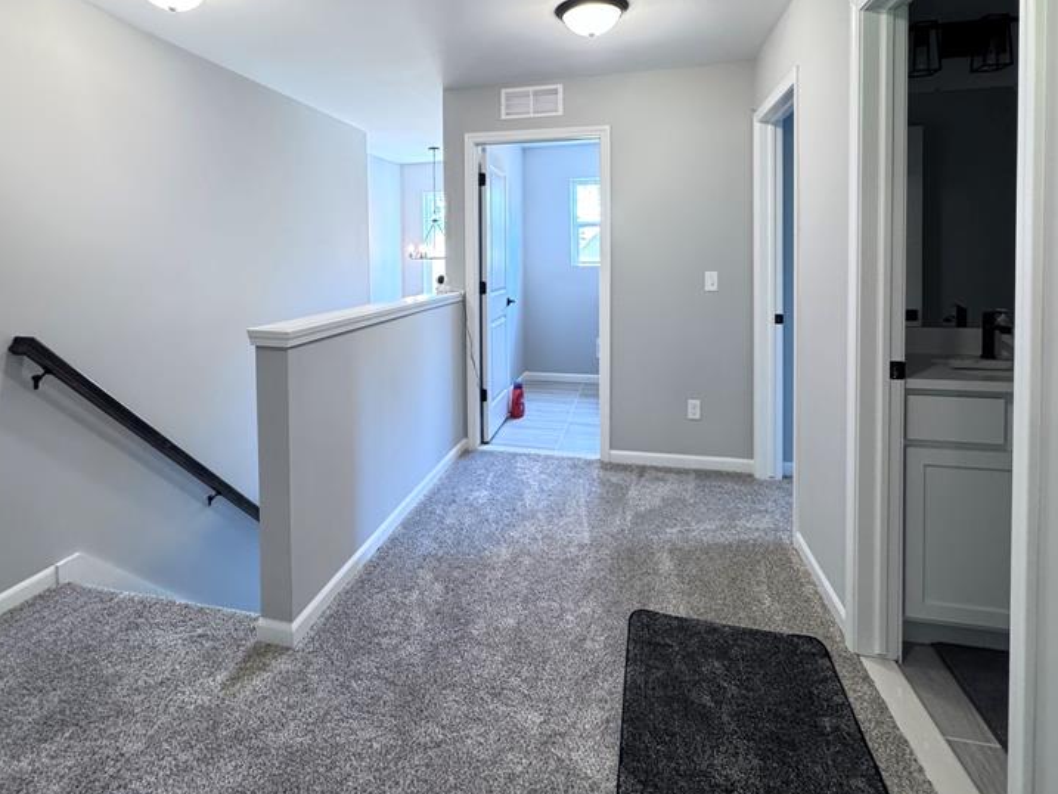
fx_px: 611
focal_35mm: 20
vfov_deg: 64.5
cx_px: 459
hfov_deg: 81.3
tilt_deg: -2.3
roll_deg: +0.4
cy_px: 272
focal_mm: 2.22
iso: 320
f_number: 2.2
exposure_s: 1/60
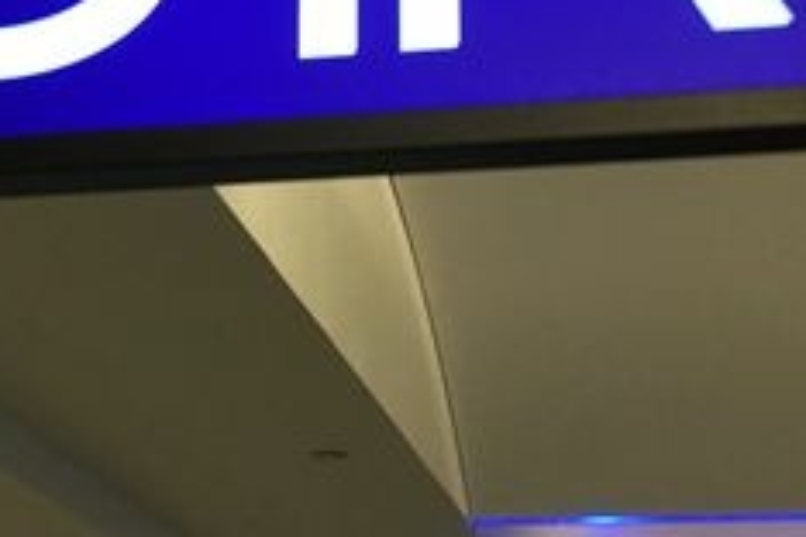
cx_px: 183
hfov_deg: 19.7
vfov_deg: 13.2
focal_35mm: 103
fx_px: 2306
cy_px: 138
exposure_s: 1/15
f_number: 2.2
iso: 50
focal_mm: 4.15
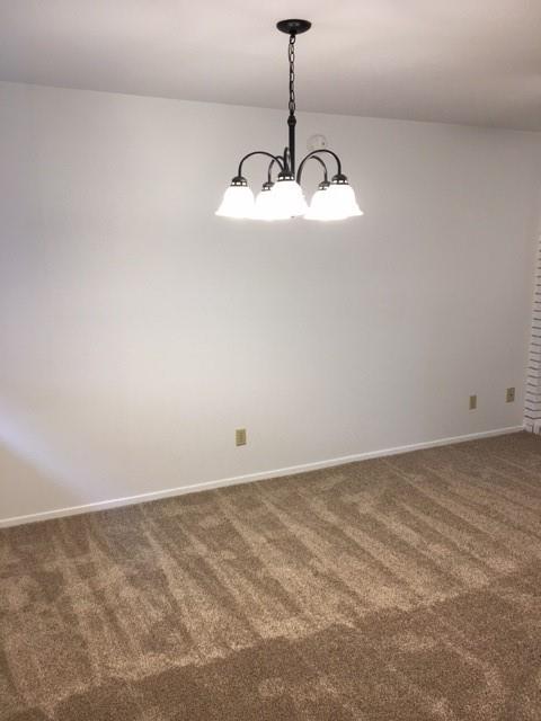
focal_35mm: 29
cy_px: 360
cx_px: 270
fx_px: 604
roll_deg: -0.3
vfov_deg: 61.7
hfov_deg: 48.2
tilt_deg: -10.8
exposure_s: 1/15
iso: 25
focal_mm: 4.15
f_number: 2.2
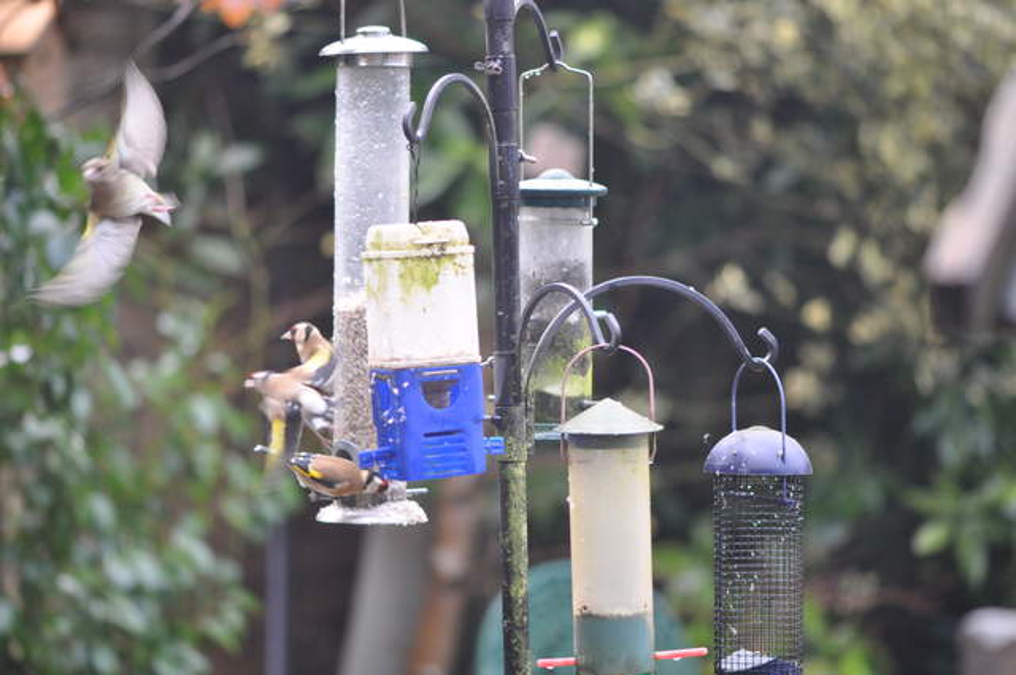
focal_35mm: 158
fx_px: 4439
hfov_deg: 13.1
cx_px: 508
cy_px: 338
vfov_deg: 8.7
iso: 640
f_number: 2.8
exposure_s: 1/200
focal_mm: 105
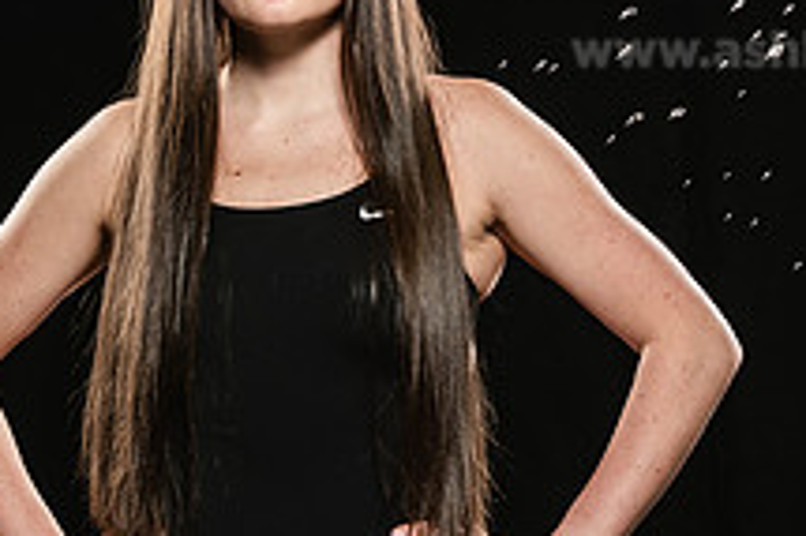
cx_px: 401
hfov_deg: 8.9
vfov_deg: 5.9
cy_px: 129
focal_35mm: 232
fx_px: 5190
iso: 500
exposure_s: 1/200
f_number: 6.3
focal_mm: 86
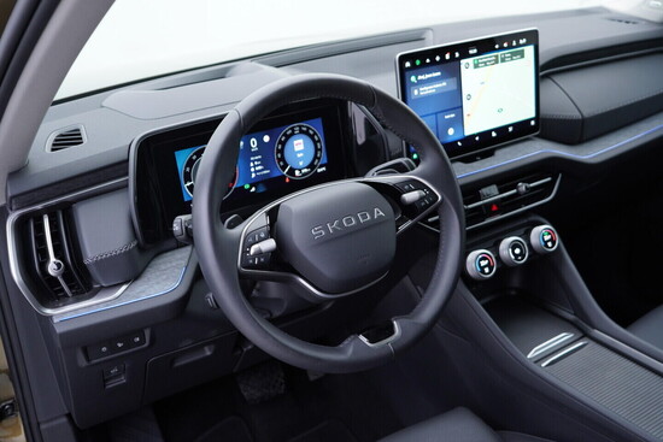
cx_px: 332
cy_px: 221
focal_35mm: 36
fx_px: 663
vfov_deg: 36.9
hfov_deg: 53.1
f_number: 2.8
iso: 200
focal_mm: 24
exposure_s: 1/40
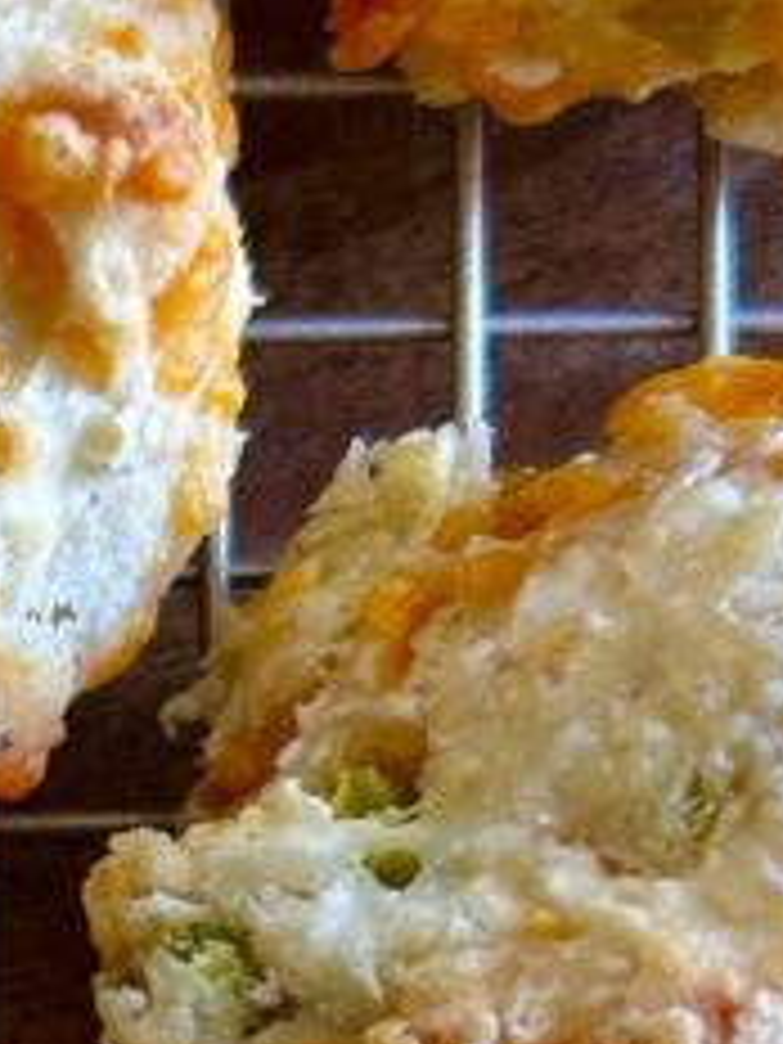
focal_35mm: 115
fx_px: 3468
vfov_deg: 16.5
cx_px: -490
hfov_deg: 12.1
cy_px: 1220
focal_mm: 5.7
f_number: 1.5
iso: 125
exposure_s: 1/91
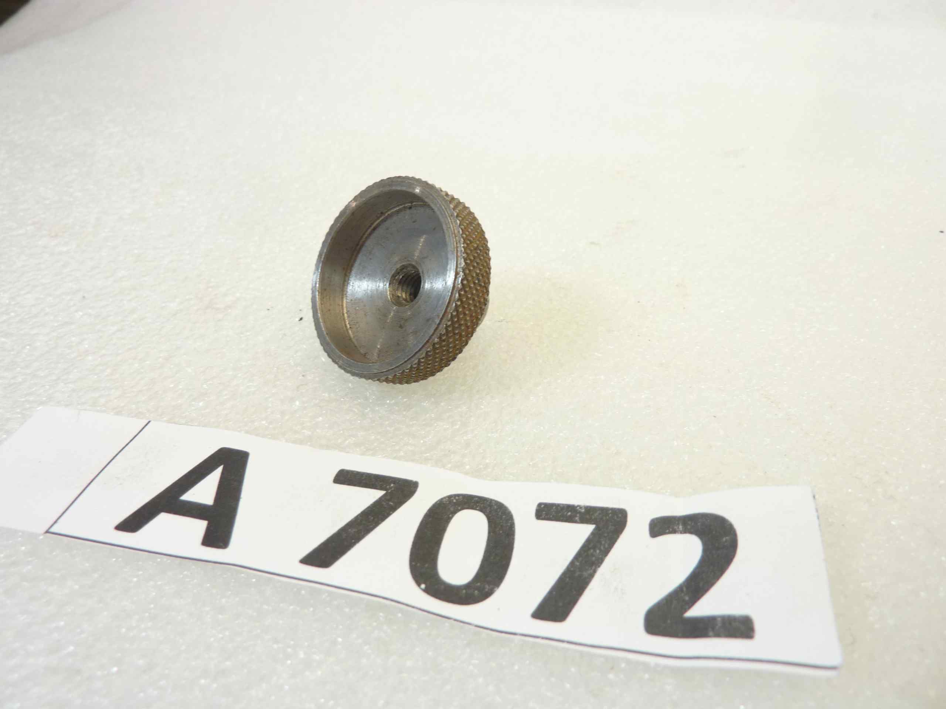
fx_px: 683
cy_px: 354
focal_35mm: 25
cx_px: 473
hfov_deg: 69.4
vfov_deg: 54.9
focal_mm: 4.1
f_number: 3.3
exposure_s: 1/25
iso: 80
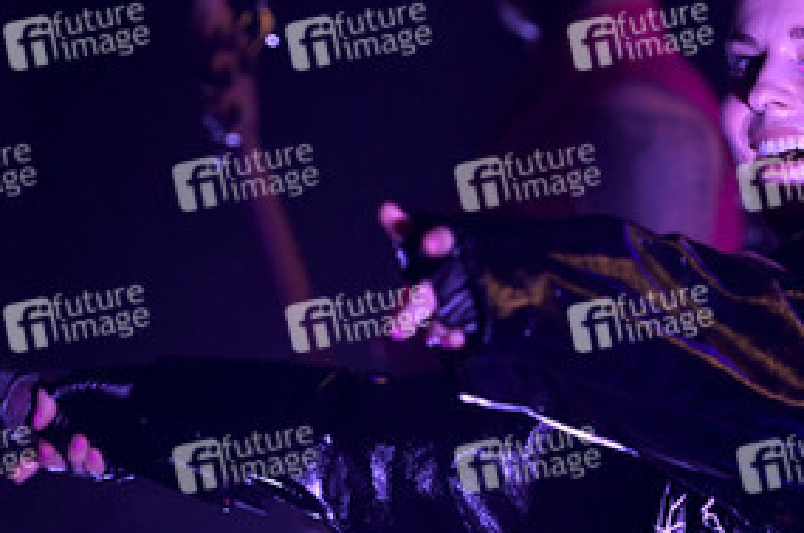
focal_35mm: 214
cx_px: 566
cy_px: 248
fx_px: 4771
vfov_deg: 6.4
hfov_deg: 9.6
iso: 2000
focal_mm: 135
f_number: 3.5
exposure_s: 1/1000
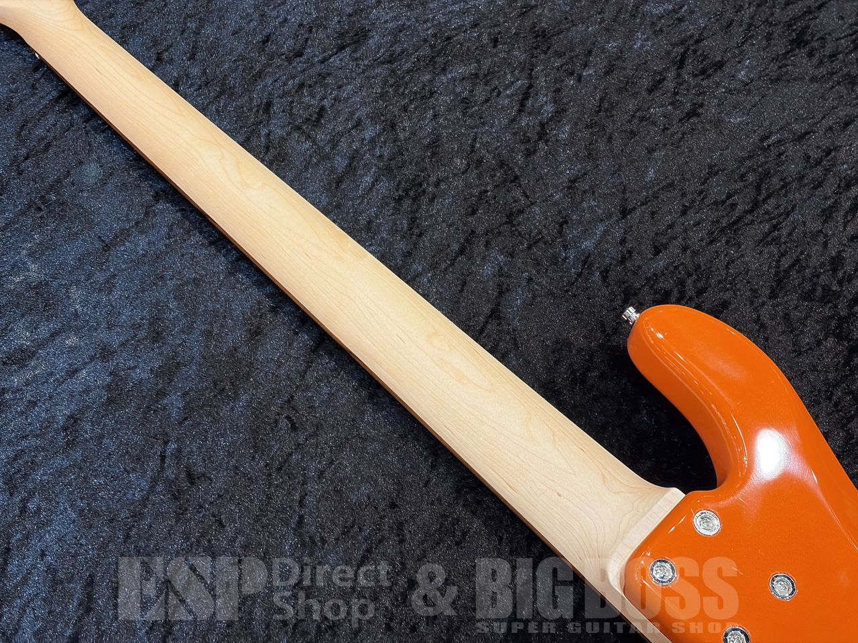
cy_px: 322
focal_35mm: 52
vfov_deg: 28.0
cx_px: 429
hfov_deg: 36.8
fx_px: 1289
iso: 100
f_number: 1.6
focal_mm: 5.96
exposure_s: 1/40
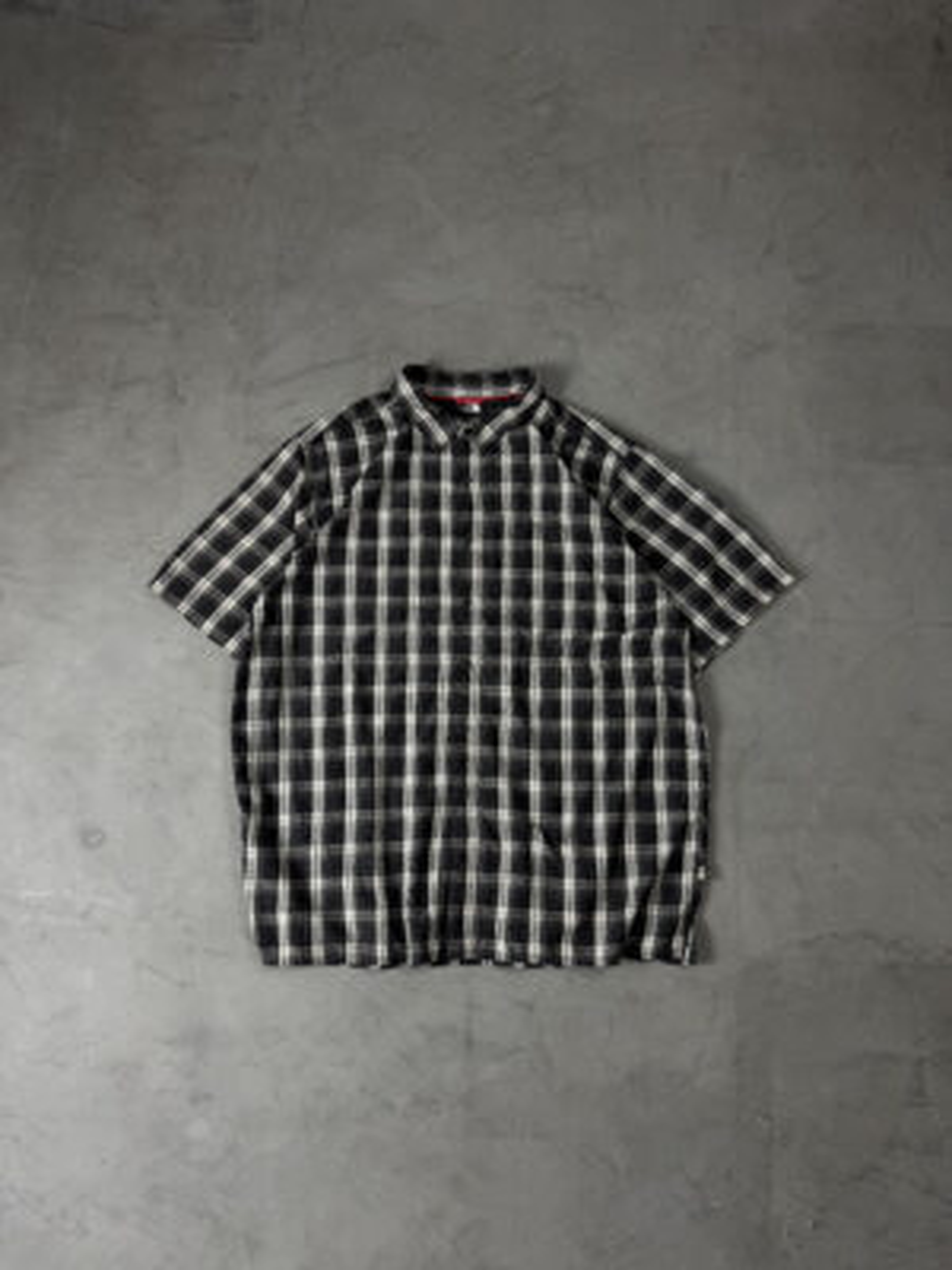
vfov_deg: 71.6
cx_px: 476
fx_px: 880
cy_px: 635
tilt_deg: -78.8
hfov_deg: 56.8
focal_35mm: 24
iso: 125
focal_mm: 6.76
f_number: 1.78
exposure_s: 1/60
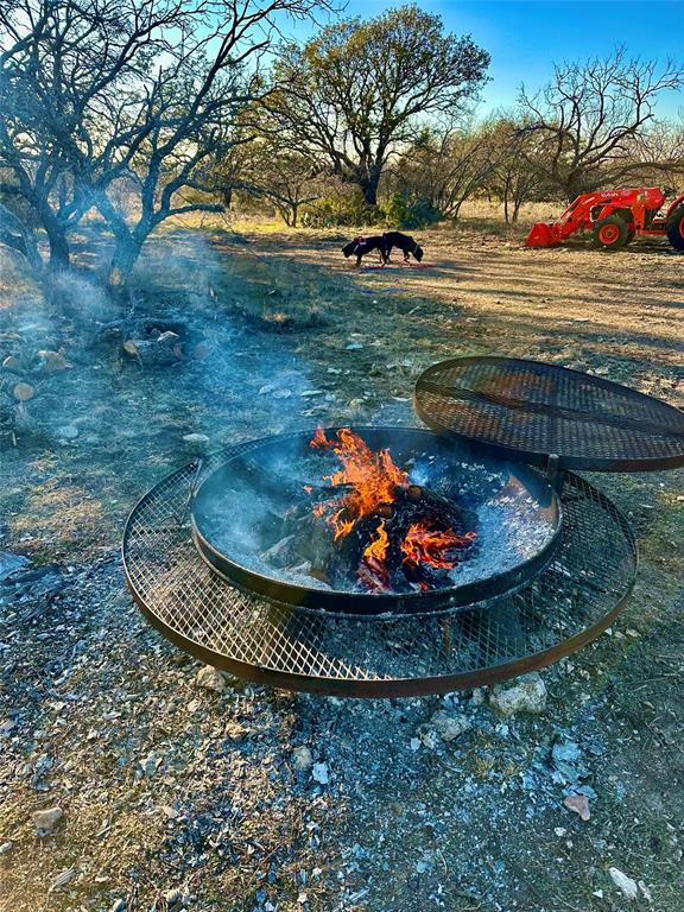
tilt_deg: -22.9
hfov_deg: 56.8
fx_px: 632
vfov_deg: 71.6
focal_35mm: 24
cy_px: 456
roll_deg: -0.1
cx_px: 342
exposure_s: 1/630
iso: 80
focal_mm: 6.86
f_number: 1.78
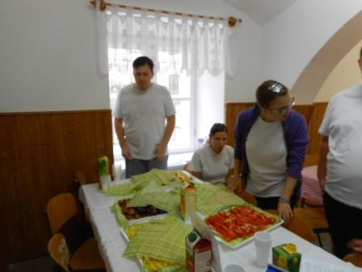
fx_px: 261
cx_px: 181
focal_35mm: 25
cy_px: 136
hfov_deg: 69.4
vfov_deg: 54.9
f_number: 3.7
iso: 180
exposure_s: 1/30
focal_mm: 4.5
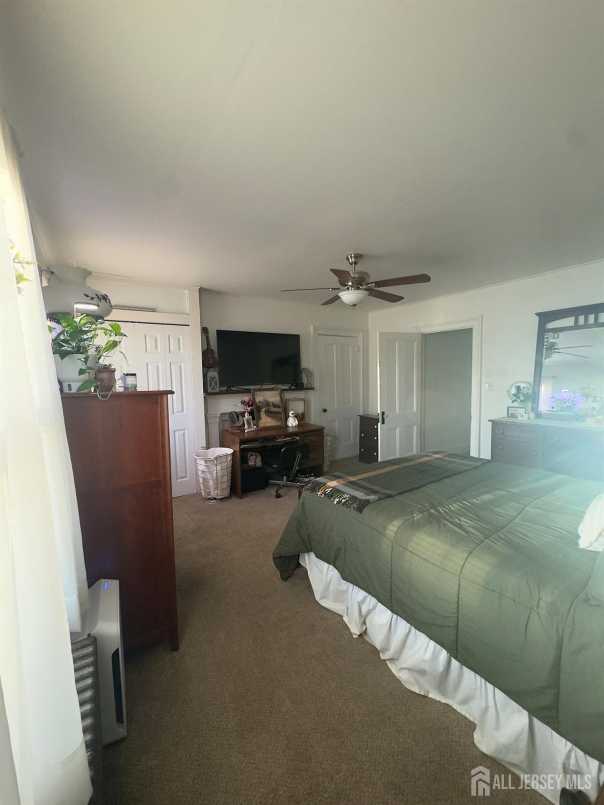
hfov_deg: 85.7
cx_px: 302
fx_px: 326
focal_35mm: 14
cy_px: 402
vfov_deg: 102.1
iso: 500
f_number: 2.2
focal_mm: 2.22
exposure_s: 1/60
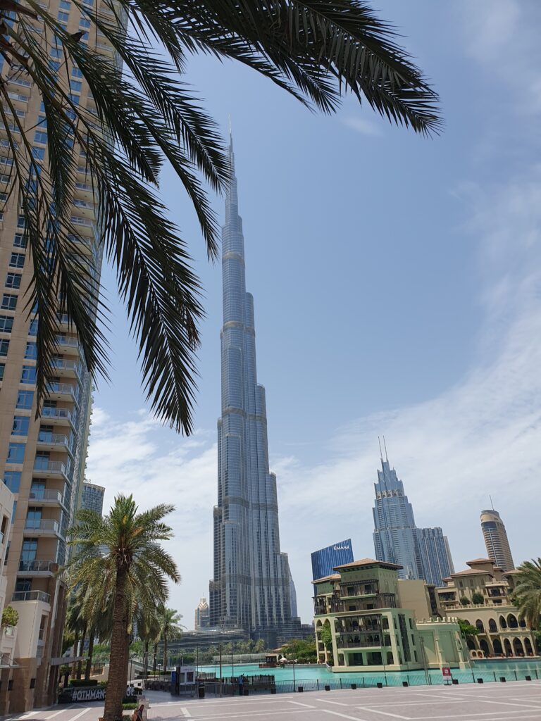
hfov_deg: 53.1
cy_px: 360
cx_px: 270
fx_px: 542
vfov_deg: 67.3
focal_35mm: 26
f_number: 2.4
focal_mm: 4.32
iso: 50
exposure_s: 1/1968
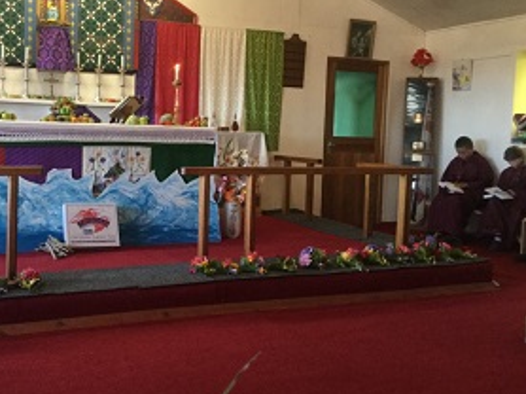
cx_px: 197
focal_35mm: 39
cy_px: 169
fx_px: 592
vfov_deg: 36.7
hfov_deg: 47.5
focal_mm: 3.3
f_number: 2.4
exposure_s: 1/33
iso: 250
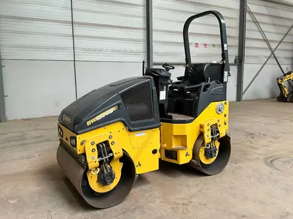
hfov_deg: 61.7
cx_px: 146
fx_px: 245
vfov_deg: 48.2
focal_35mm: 29
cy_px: 110
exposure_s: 1/95
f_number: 1.8
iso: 64
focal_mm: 3
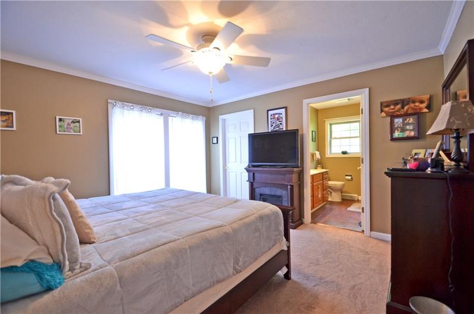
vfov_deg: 77.1
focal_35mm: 15
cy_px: 157
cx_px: 237
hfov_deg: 100.5
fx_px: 197
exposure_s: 1/15
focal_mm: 10
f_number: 3.5
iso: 450
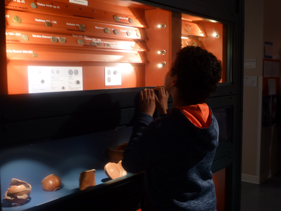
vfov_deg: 35.1
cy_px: 106
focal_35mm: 41
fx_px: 333
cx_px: 140
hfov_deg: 45.8
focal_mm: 7.4
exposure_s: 1/4
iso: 100
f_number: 3.9
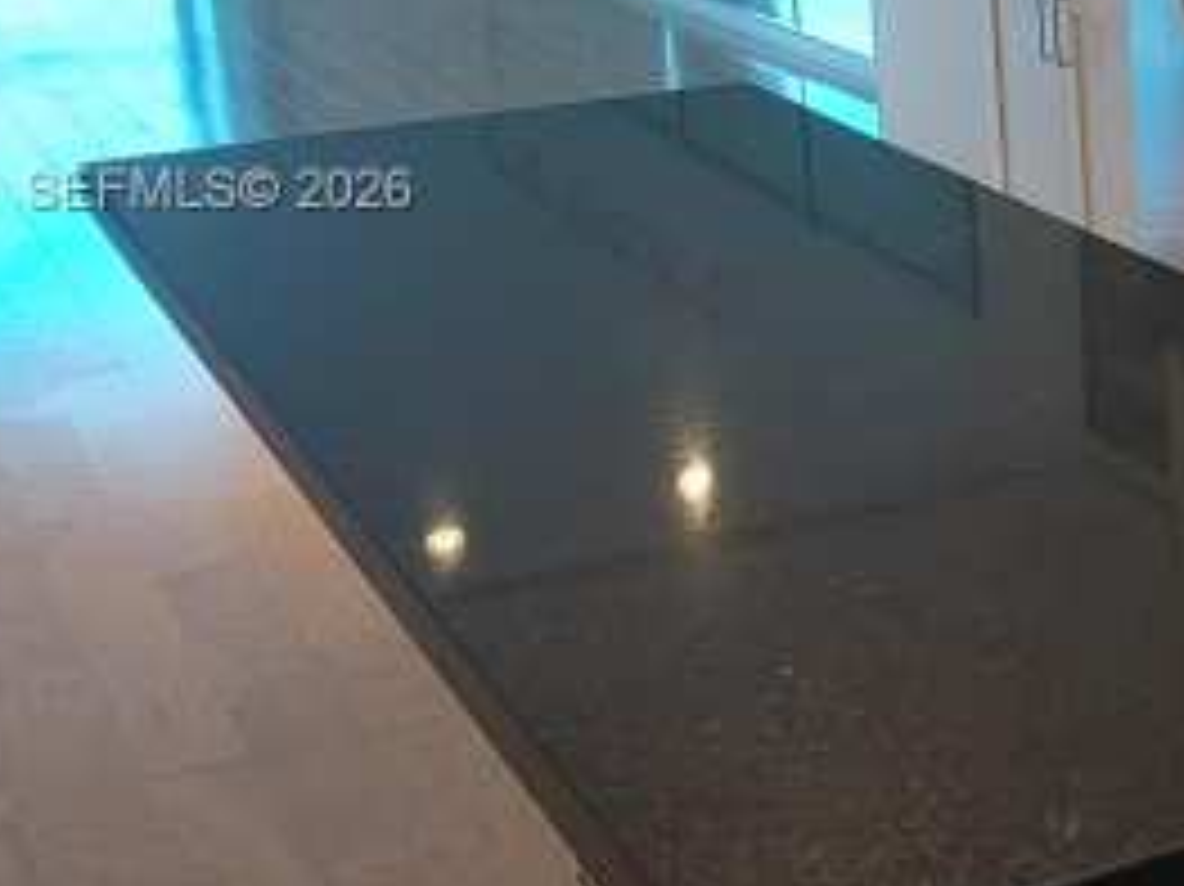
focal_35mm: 73
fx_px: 2496
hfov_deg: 23.7
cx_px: 1513
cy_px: 193
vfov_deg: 20.0
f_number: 1.8
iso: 160
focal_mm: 5.23
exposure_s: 1/60
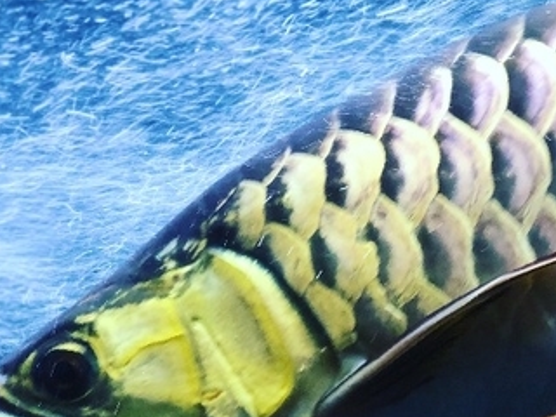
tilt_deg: +8.5
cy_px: 232
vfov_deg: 11.4
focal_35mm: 130
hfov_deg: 14.9
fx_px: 2088
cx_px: 579
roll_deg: -0.4
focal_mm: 6
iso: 80
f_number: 2.4
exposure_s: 1/40
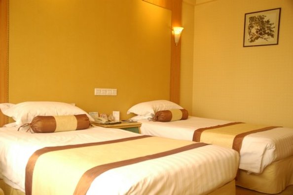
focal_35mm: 33
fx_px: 268
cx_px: 146
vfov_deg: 39.9
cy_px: 98
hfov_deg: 57.3
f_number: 3.8
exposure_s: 1/10
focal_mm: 22
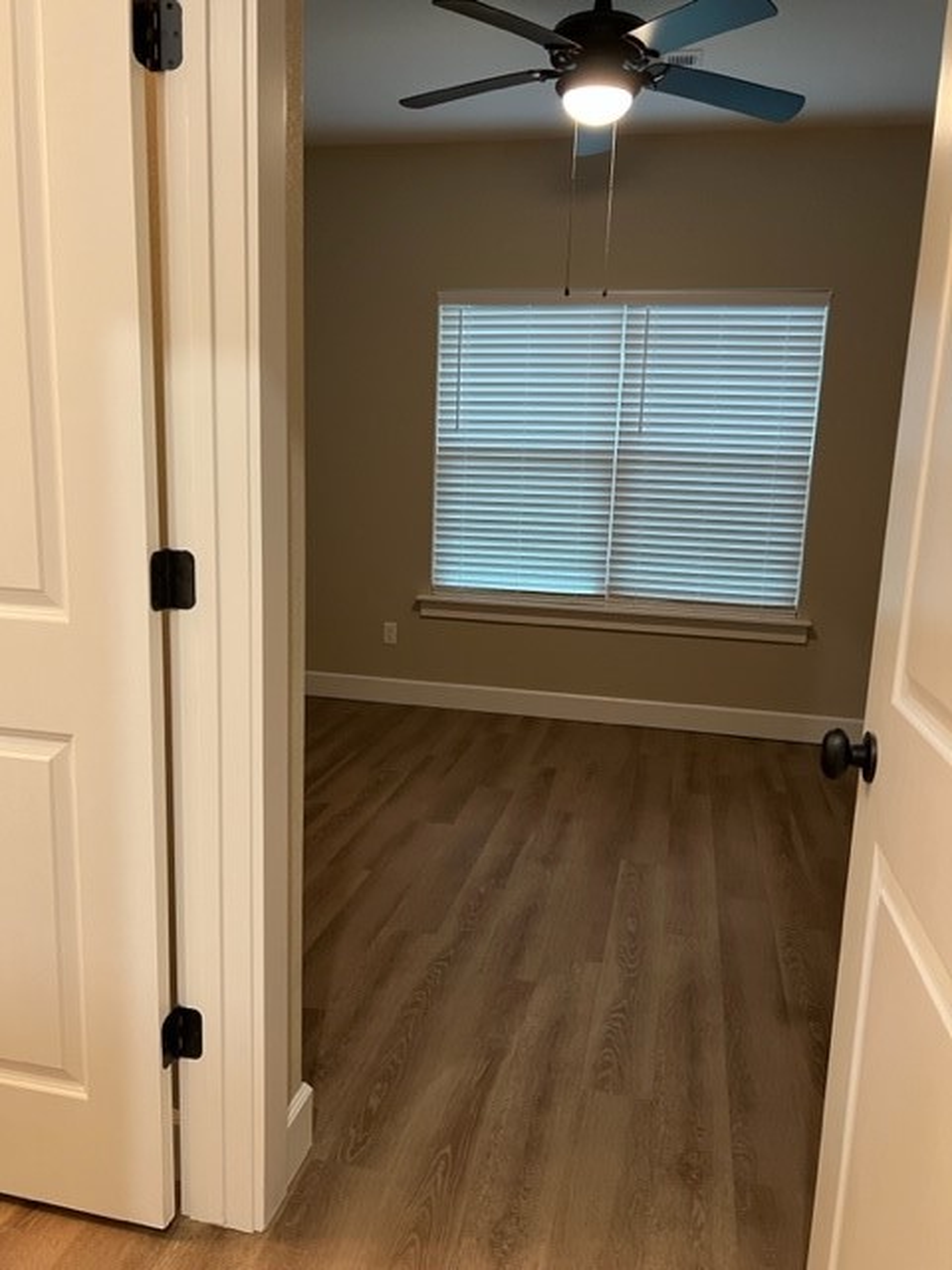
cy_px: 635
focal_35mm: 26
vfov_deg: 67.3
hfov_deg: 53.1
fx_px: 953
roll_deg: -1.3
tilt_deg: -10.3
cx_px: 476
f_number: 1.5
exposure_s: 1/60
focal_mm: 5.7
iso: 200
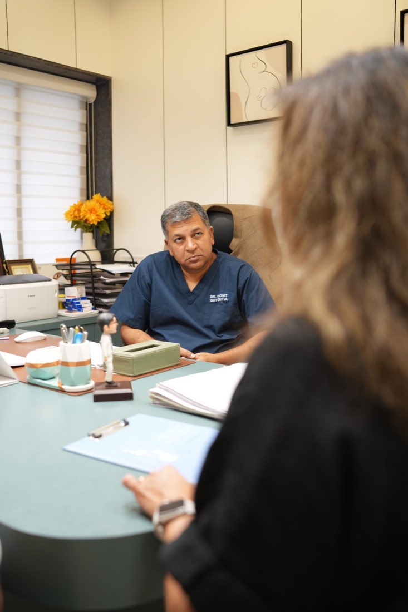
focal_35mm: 35
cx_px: 204
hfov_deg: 37.8
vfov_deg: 54.4
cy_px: 306
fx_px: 595
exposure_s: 1/100
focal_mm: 35
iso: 640
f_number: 2.5
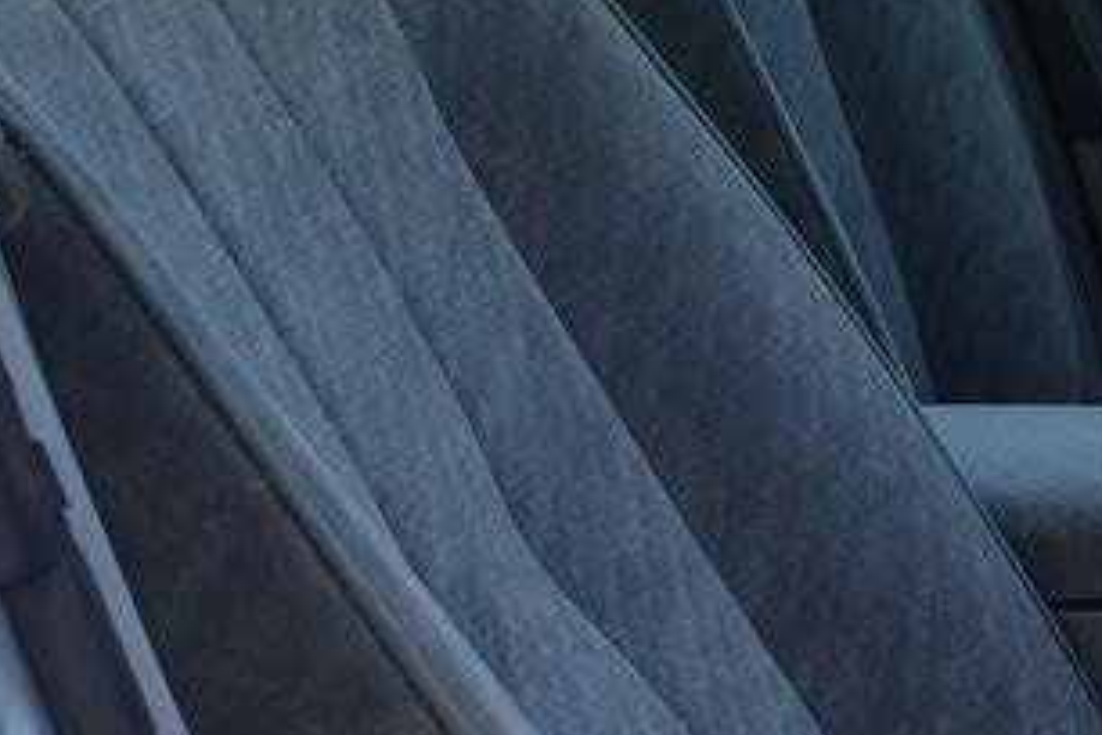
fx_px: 3887
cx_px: 1678
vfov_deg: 10.8
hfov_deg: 14.9
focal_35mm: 127
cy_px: 557
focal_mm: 7.6
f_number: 2
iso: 125
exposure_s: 1/800
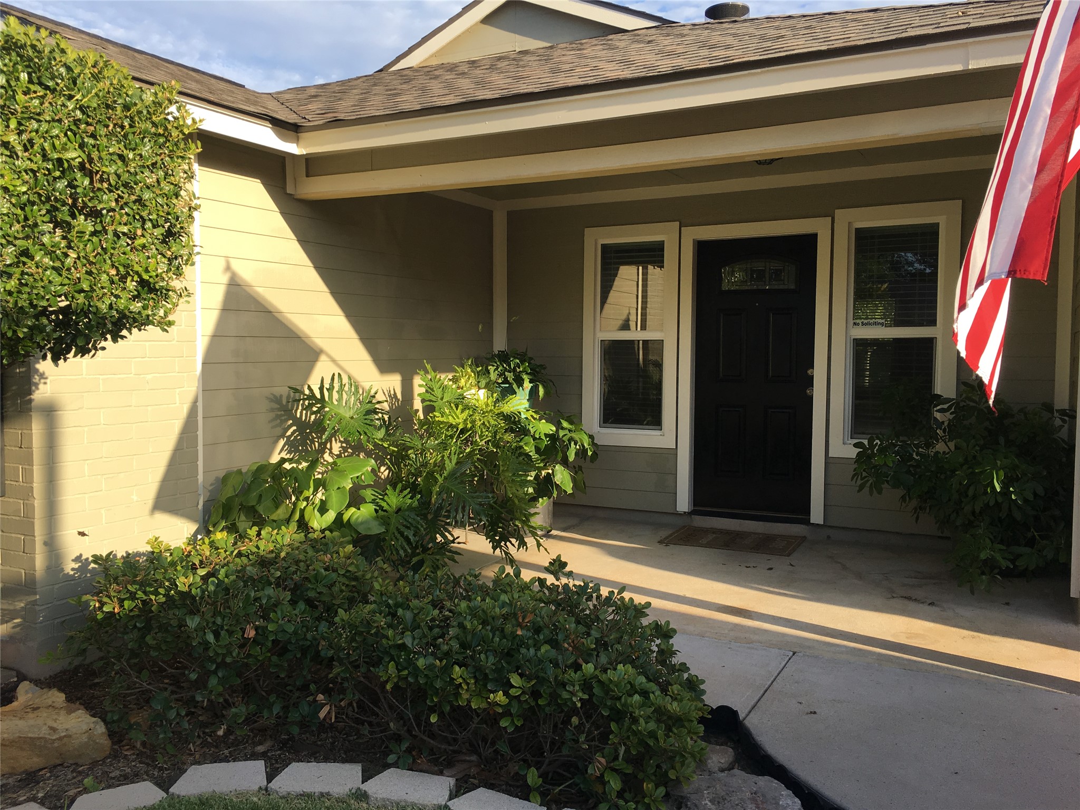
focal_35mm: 29
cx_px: 540
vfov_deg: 48.2
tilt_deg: -2.8
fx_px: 905
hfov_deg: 61.7
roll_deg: +0.5
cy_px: 405
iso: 25
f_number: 2.2
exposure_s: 1/516
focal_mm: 4.15
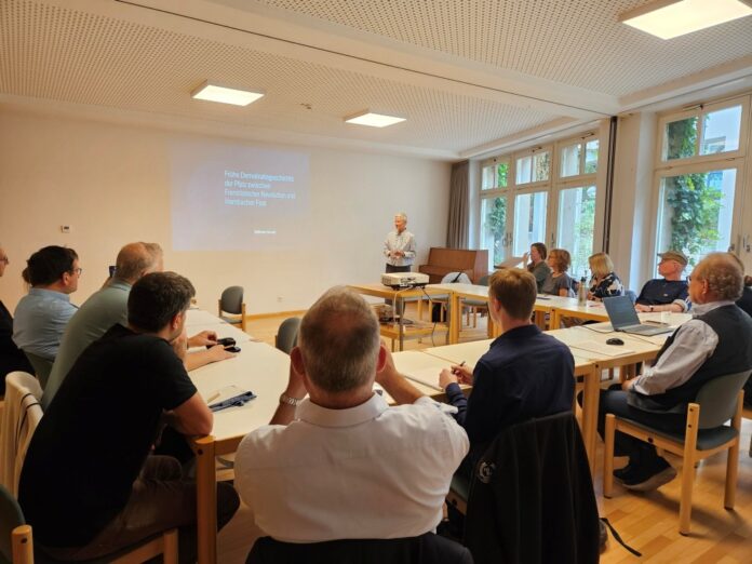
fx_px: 500
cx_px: 376
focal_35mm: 23
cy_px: 282
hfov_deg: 73.9
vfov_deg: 58.9
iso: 160
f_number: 1.8
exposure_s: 1/100
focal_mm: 5.4
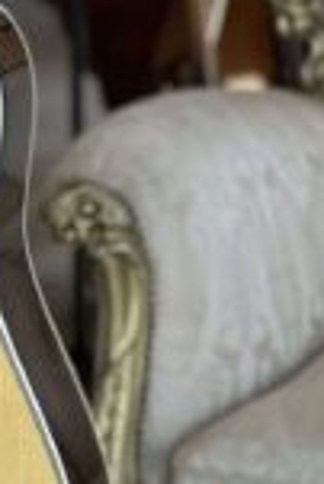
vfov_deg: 7.3
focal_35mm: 282
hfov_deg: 4.8
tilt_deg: -11.2
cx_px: -212
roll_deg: +2.8
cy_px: -46
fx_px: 3798
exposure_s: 1/121
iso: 80
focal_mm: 9
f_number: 2.8
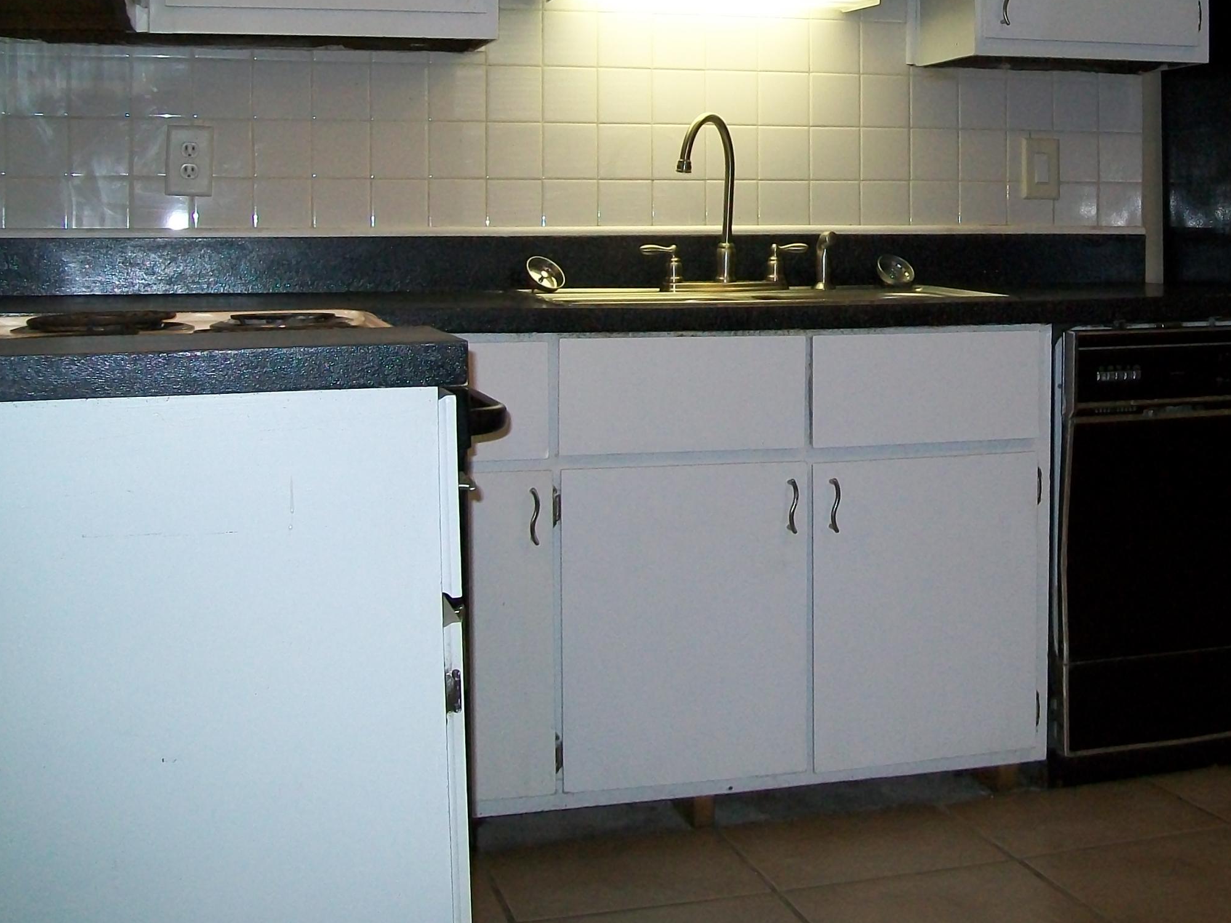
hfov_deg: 36.8
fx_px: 1814
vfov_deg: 28.2
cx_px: 891
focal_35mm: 51
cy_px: 252
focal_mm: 6.1
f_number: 2.7
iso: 160
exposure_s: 1/60
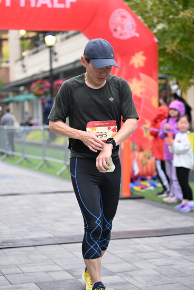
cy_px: 145
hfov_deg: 17.7
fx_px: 622
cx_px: 97
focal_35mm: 77
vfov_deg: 26.3
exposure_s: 1/1600
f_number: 2.8
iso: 1250
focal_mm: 77
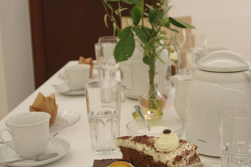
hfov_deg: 34.8
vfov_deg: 23.7
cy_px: 72
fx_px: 397
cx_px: 166
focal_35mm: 57
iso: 800
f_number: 5.6
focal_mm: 28
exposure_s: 1/60
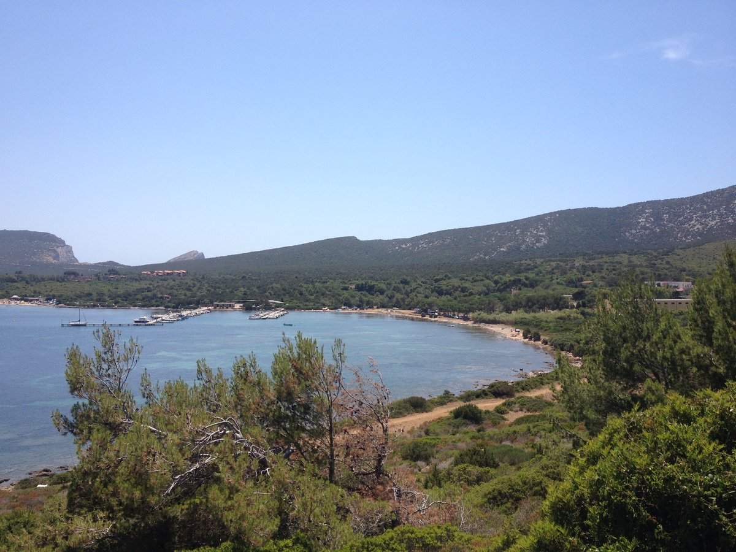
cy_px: 276
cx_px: 368
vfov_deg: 40.7
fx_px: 744
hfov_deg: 52.6
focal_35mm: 35
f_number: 2.4
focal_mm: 4.28
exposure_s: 1/1783
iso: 50
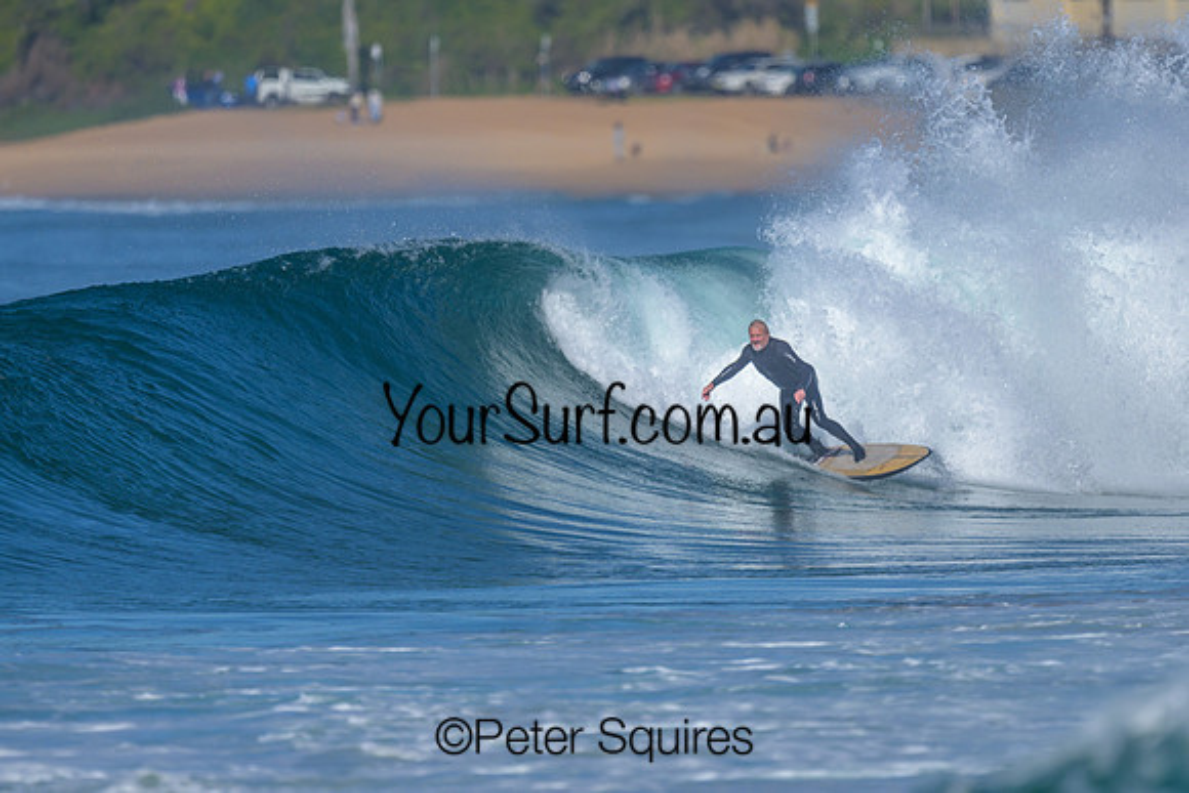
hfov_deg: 1.9
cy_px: 401
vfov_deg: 1.3
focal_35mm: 1101
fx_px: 36354
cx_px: 640
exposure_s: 1/2000
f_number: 6.3
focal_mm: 800
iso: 160
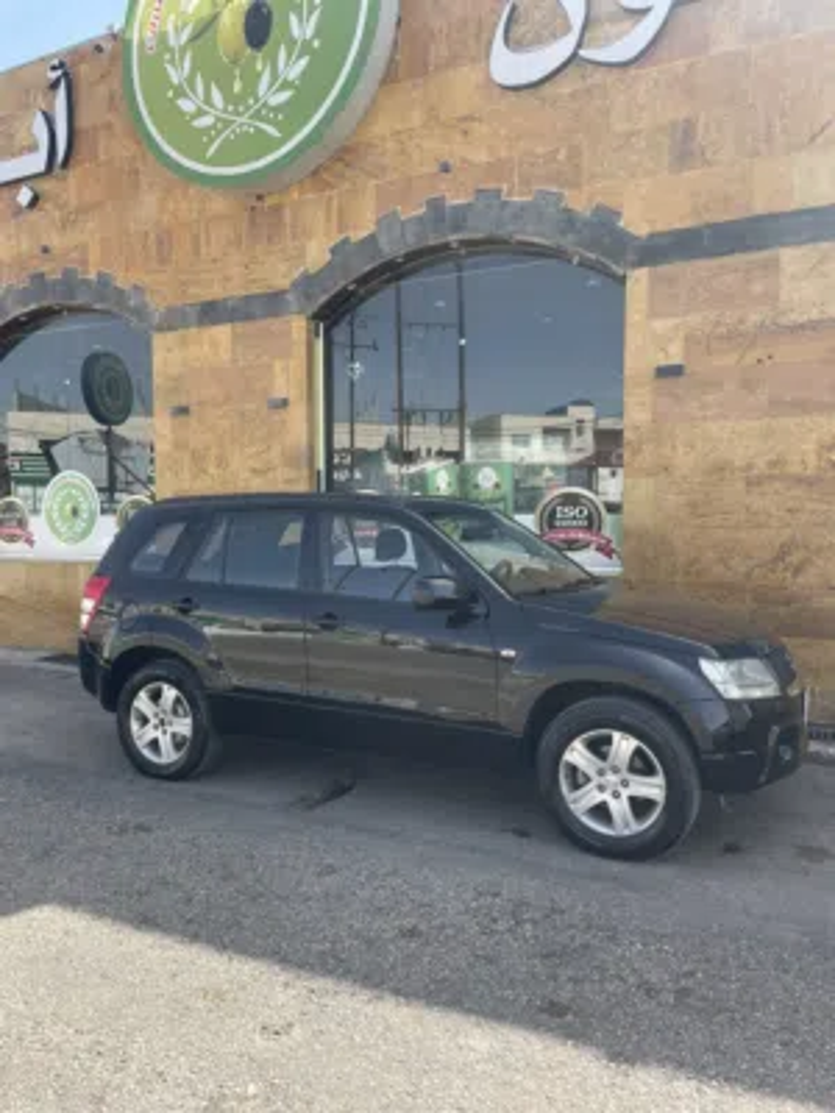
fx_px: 836
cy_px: 556
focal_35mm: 26
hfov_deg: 53.1
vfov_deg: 67.3
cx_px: 418
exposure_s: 1/997
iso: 32
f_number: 1.6
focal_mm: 4.2
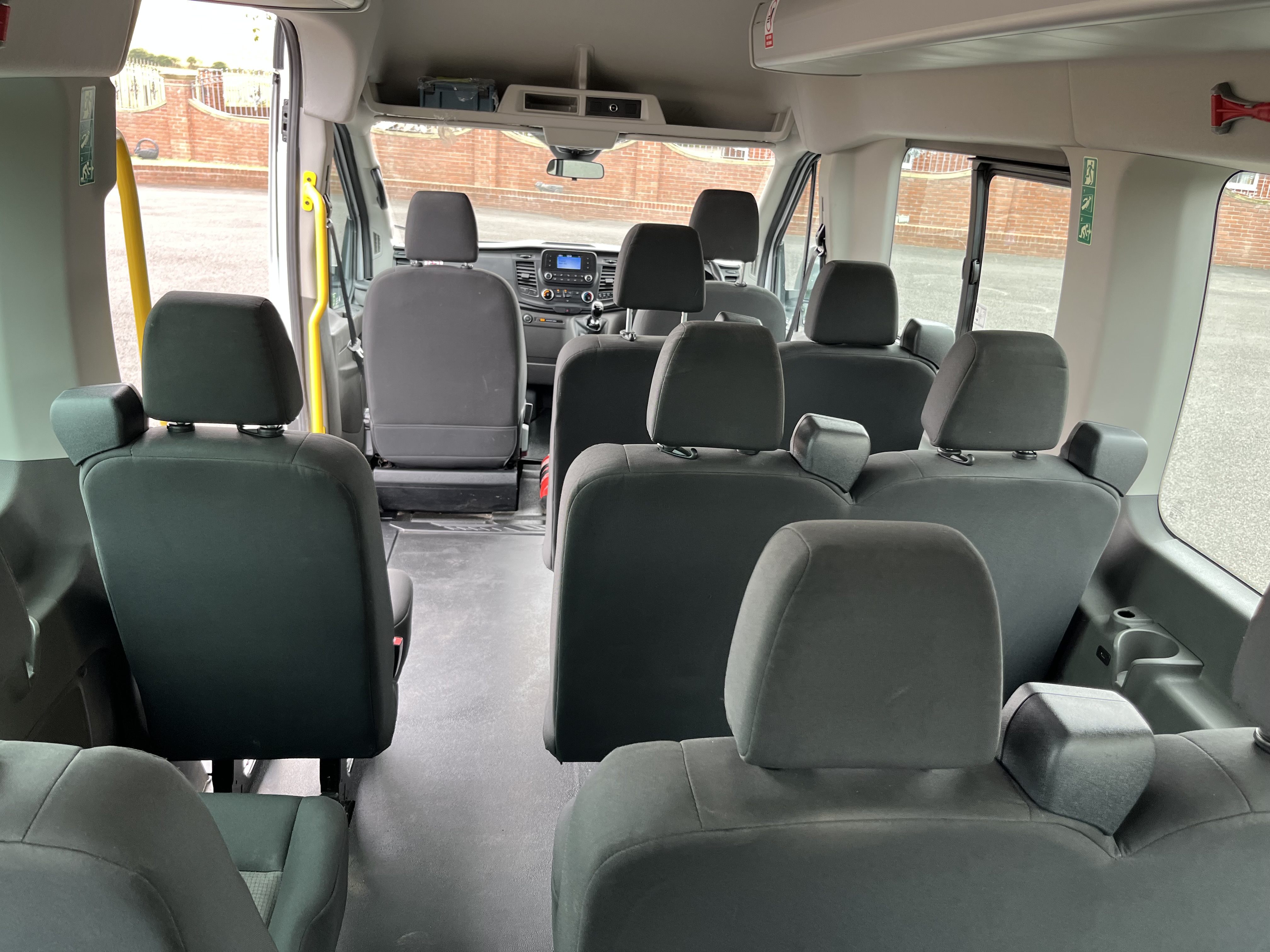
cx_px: 635
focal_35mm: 26
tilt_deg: -21.8
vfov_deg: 53.1
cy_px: 476
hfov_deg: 67.3
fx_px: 954
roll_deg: -4.4
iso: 100
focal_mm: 5.1
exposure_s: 1/121
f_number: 1.6
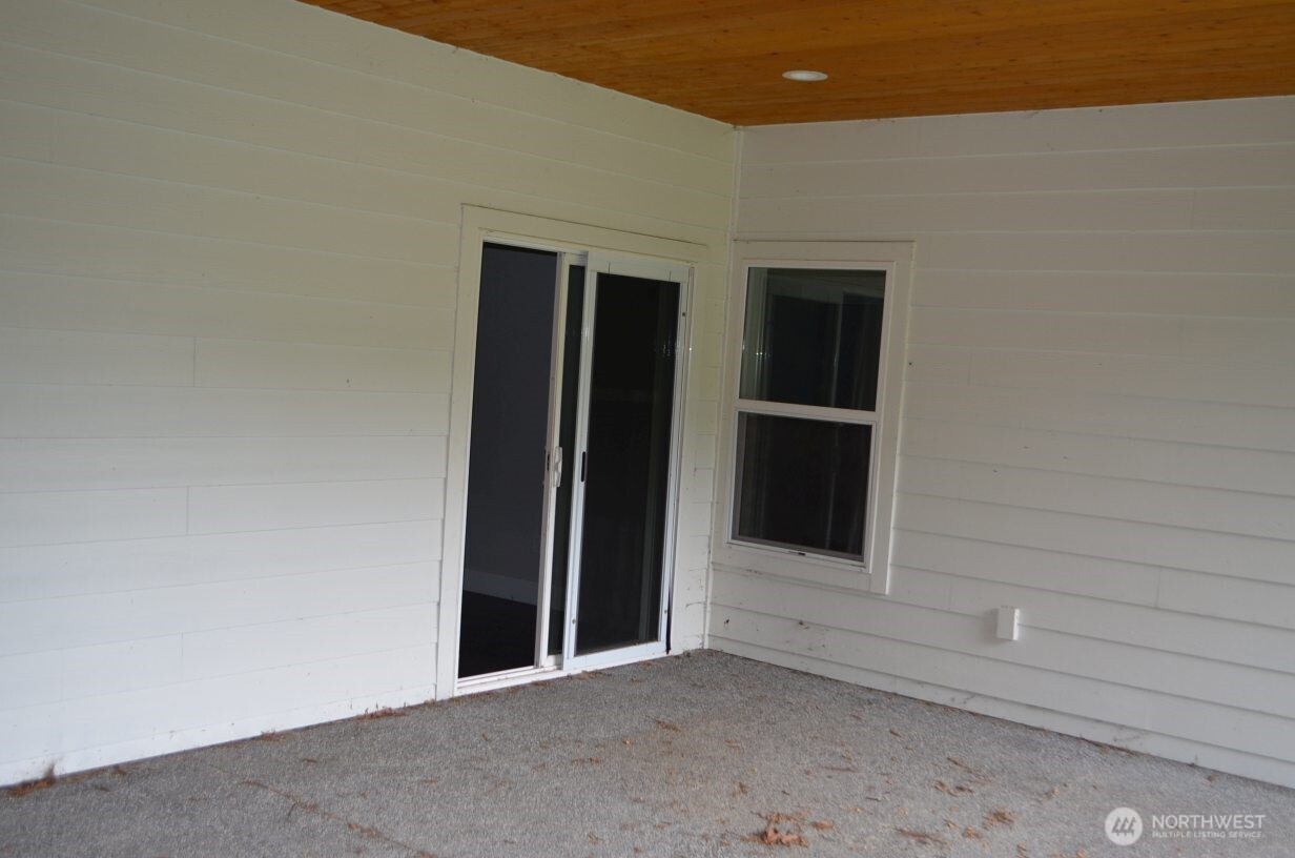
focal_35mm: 39
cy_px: 429
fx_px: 1400
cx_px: 648
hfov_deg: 49.6
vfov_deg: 34.1
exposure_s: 1/90
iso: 400
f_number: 4.2
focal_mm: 26
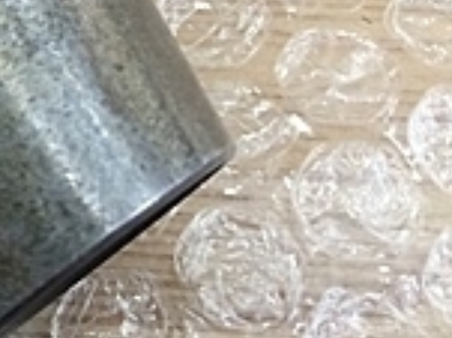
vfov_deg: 11.0
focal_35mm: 123
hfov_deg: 14.2
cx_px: -362
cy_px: -332
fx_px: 1605
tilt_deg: -49.7
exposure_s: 1/30
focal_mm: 4.15
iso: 64
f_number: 2.2
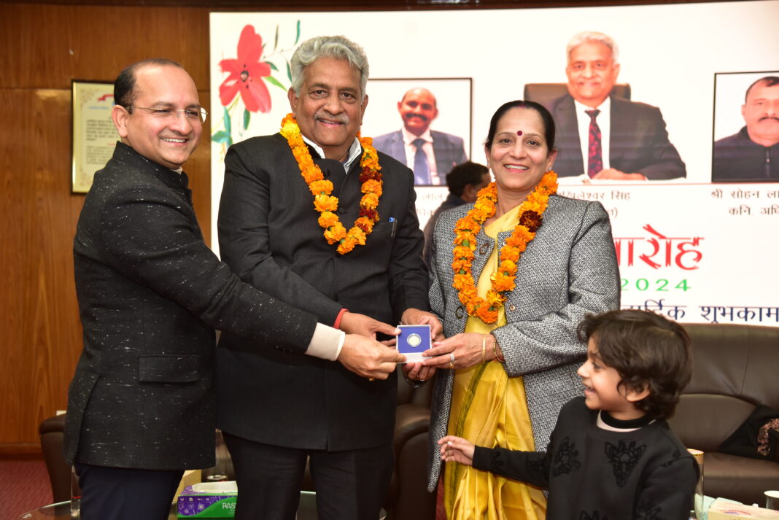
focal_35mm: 46
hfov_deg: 42.7
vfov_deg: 29.3
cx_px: 390
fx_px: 996
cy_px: 260
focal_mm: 46
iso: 1250
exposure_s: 1/125
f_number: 4
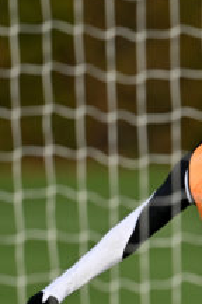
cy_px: 265
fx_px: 11694
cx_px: 358
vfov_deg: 1.5
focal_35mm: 1385
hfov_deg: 1.0
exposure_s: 1/3200
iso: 200
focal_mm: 400
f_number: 3.2
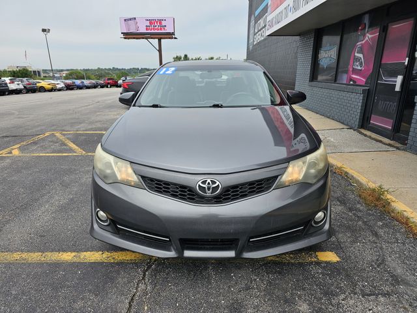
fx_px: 277
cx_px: 208
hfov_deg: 73.9
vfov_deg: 58.9
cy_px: 156
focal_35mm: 23
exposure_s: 1/487
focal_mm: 6.3
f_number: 1.7
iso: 10
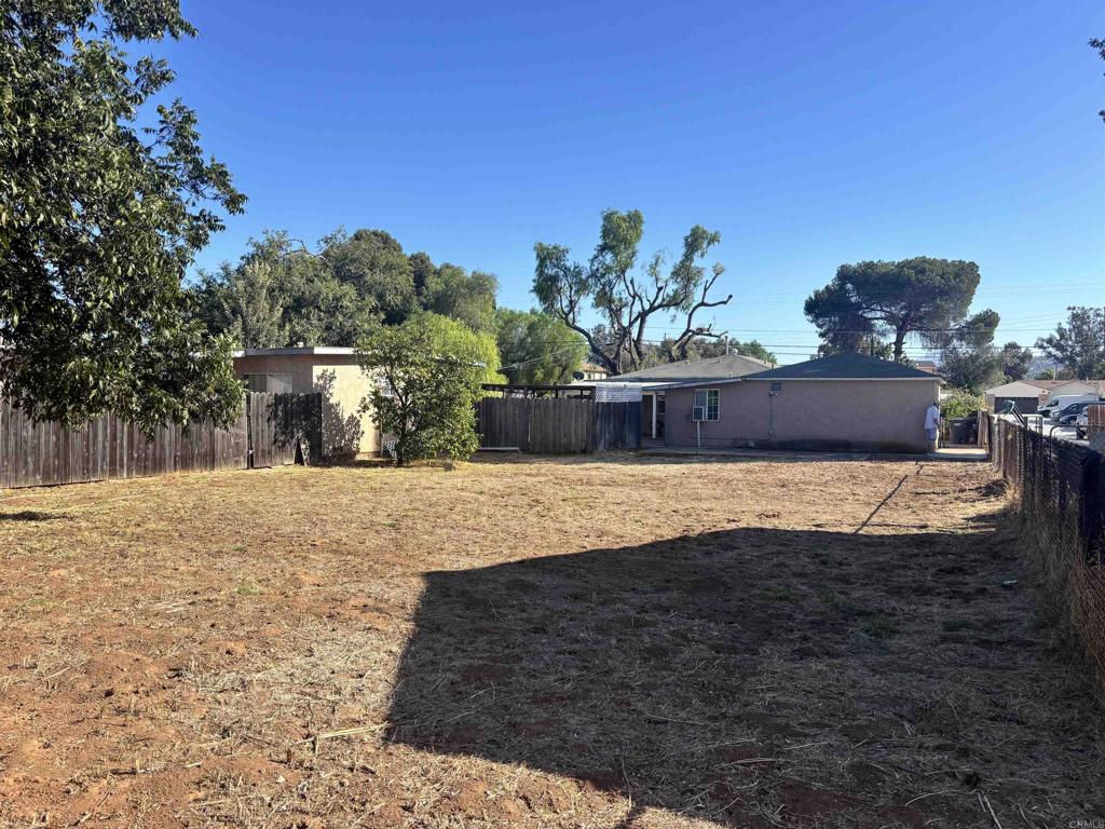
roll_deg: -1.1
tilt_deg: -3.9
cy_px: 414
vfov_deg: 53.1
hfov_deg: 67.3
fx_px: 830
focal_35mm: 26
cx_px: 552
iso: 50
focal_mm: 5.96
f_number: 1.6
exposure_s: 1/2451
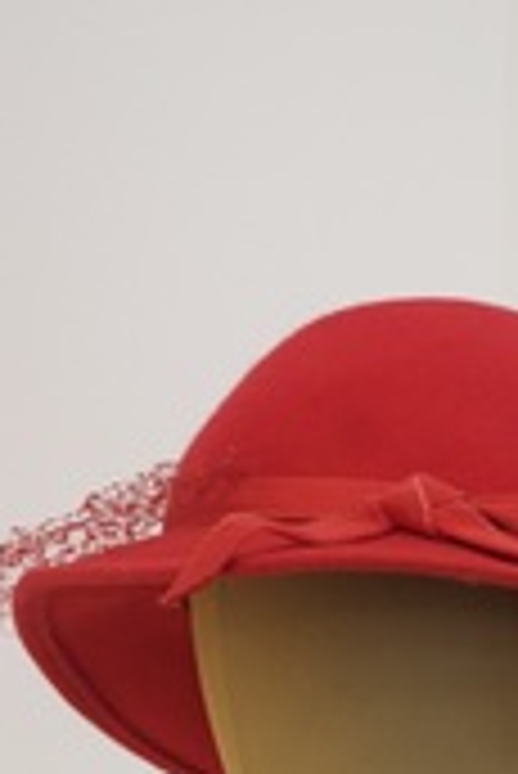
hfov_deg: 8.7
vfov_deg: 13.0
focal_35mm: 157
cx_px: 410
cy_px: 652
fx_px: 3382
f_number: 5.6
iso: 1600
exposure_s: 1/100
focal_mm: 40
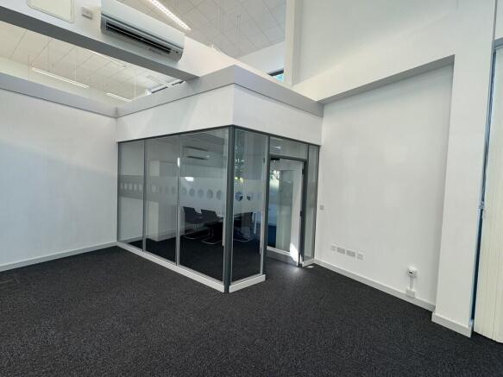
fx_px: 203
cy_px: 188
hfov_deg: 102.1
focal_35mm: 14
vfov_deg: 85.7
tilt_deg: -1.7
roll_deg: -2.0
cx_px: 252
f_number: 2.2
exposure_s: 1/100
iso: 125
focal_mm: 2.22
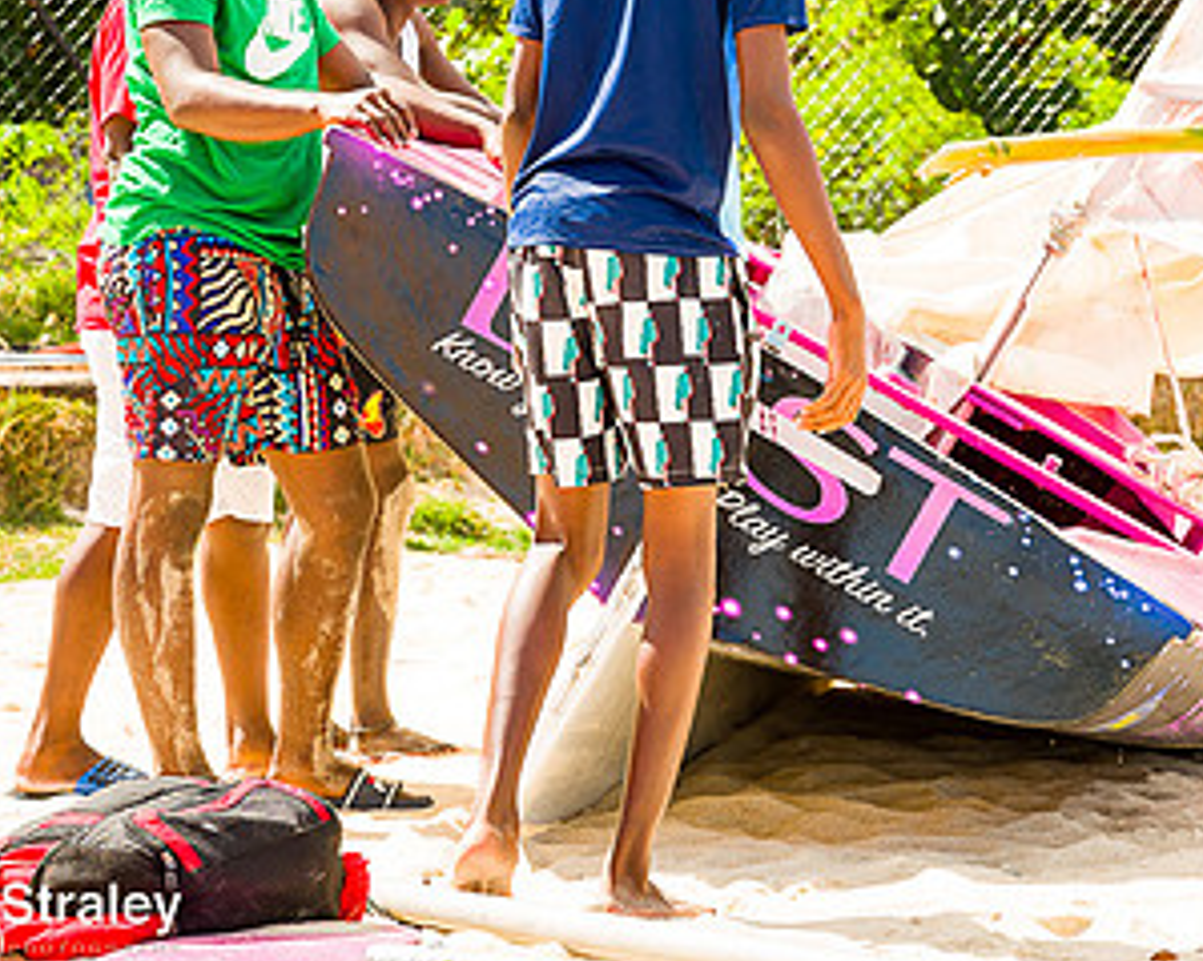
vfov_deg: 11.1
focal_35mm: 138
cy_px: 101
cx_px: 790
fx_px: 4912
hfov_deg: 13.9
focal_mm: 65
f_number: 6.3
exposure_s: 1/320
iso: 200
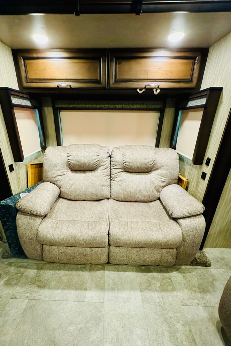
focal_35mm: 15
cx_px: 104
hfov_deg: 77.1
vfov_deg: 100.4
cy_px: 173
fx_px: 144
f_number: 2.2
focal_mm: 2.22
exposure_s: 1/59
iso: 1250
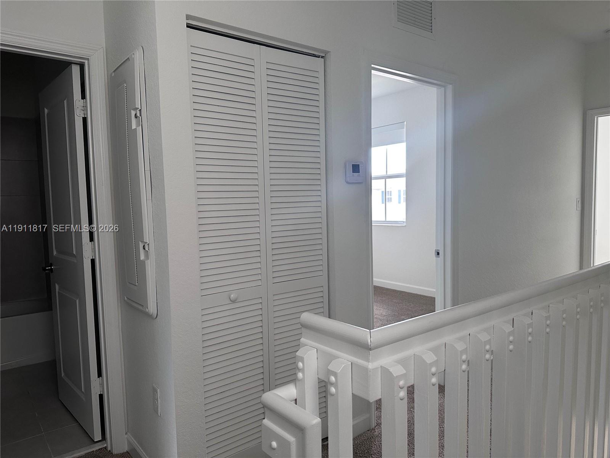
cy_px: 229
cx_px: 305
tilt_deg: -3.6
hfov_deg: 71.6
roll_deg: +1.4
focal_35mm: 24
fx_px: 423
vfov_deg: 56.8
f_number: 1.78
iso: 200
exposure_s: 1/60
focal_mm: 6.86
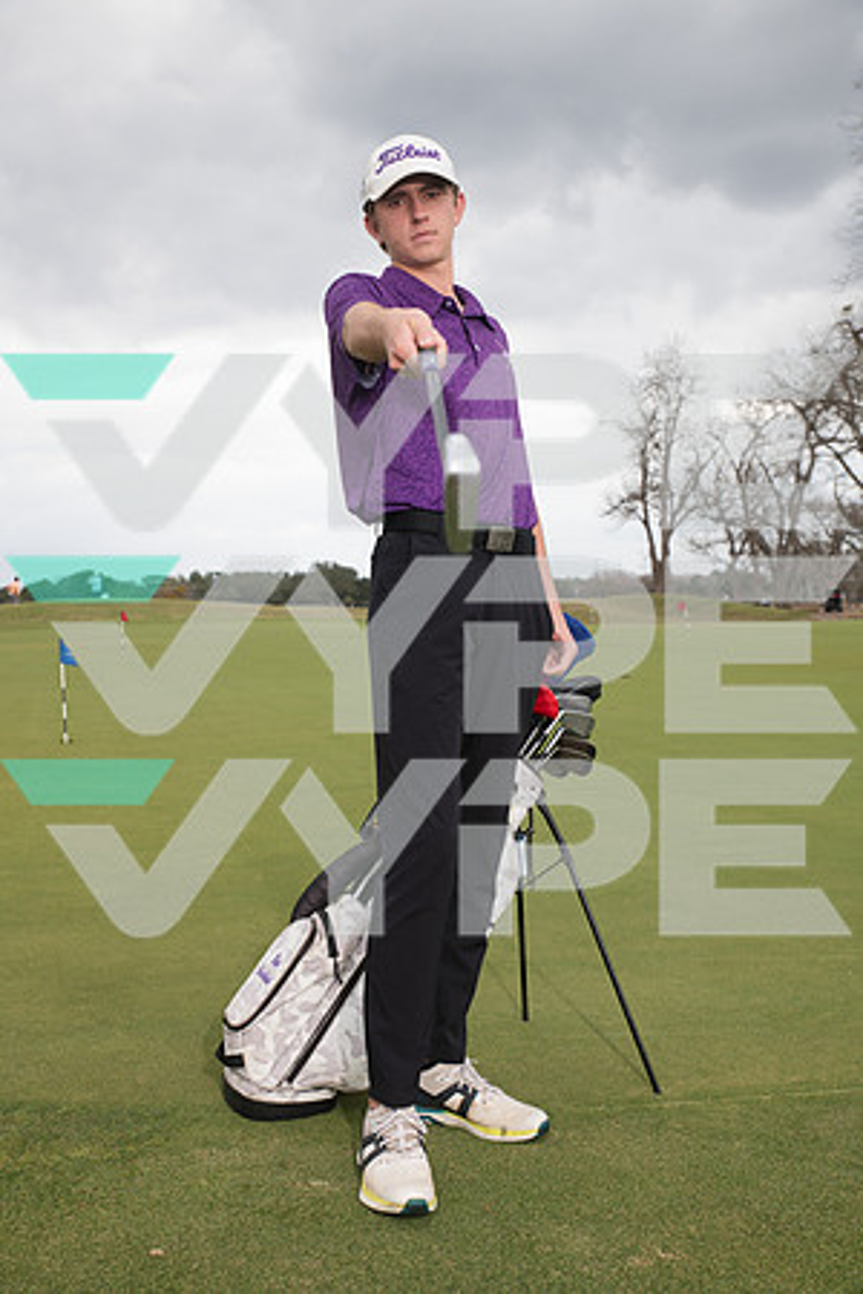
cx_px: 432
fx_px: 1438
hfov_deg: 33.4
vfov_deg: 48.5
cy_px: 647
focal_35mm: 40
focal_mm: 40
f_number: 6.3
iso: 160
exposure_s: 1/320
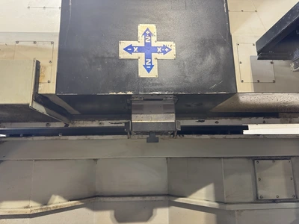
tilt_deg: +10.3
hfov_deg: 71.6
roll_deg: +1.1
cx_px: 150
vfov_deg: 56.8
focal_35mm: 24
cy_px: 112
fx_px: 207
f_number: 1.78
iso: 500
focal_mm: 6.76
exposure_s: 1/60
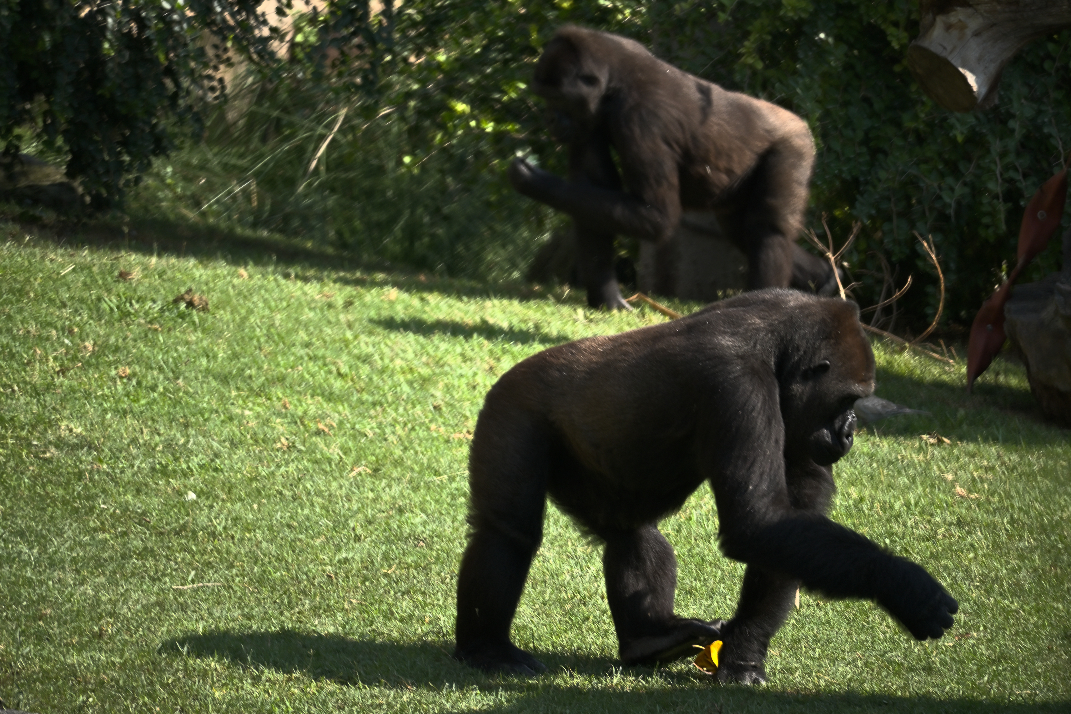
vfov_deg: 3.7
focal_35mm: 375
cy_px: 357
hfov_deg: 5.5
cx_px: 536
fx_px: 11155
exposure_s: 1/640
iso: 400
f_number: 6.3
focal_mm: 250
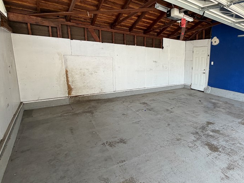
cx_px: 181
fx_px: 148
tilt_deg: -7.8
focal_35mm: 21
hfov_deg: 73.8
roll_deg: -2.0
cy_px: 83
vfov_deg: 63.3
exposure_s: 1/152
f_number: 2.2
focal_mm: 2.22
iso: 64
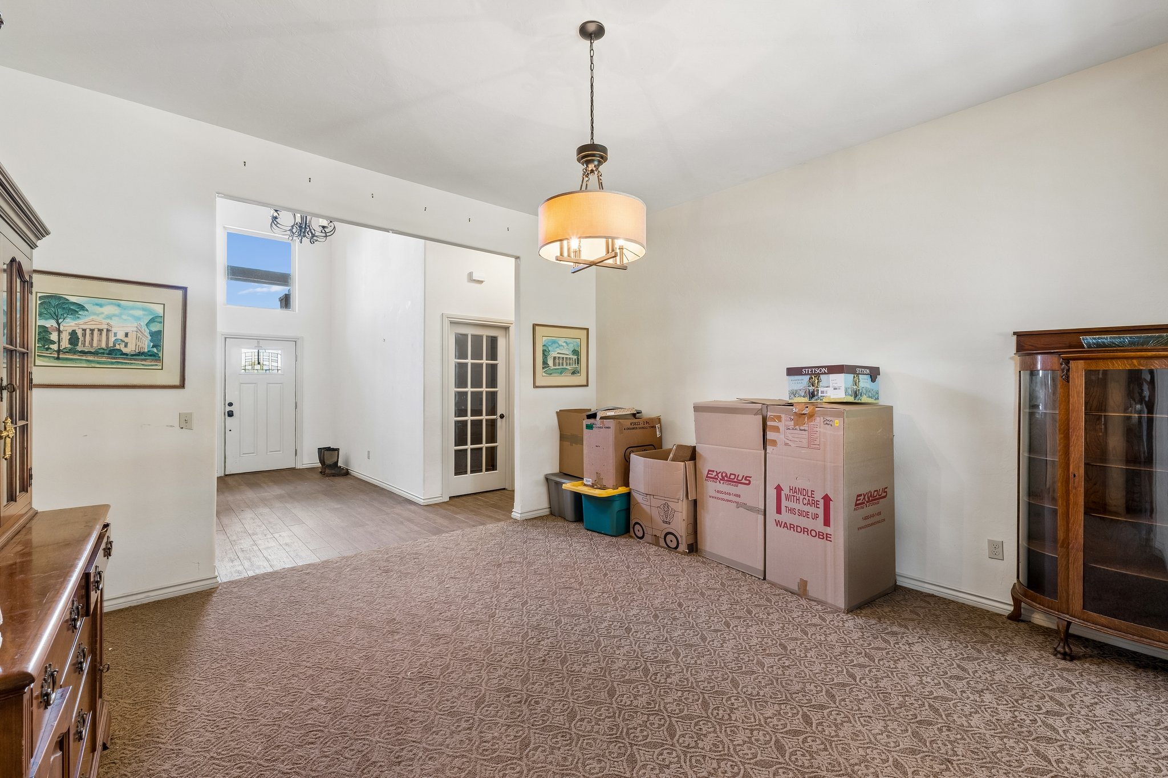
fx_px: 487
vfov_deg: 77.3
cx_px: 584
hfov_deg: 100.4
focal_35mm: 15
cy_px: 389
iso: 200
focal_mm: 10
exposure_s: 1/10
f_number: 8
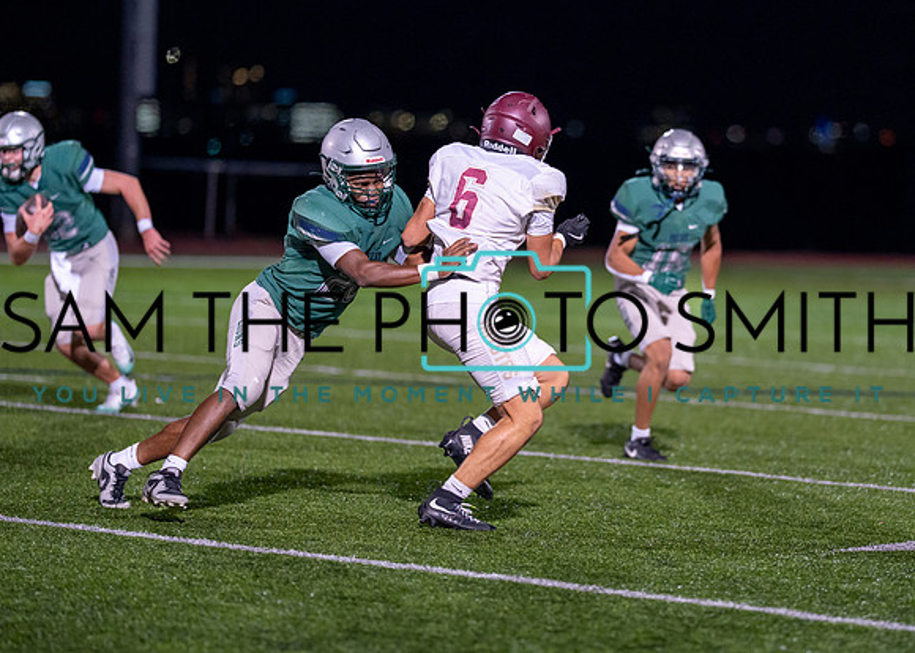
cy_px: 288
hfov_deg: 11.0
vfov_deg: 7.9
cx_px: 626
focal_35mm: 182
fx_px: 4727
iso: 1600
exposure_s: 1/1250
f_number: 1.8
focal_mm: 135
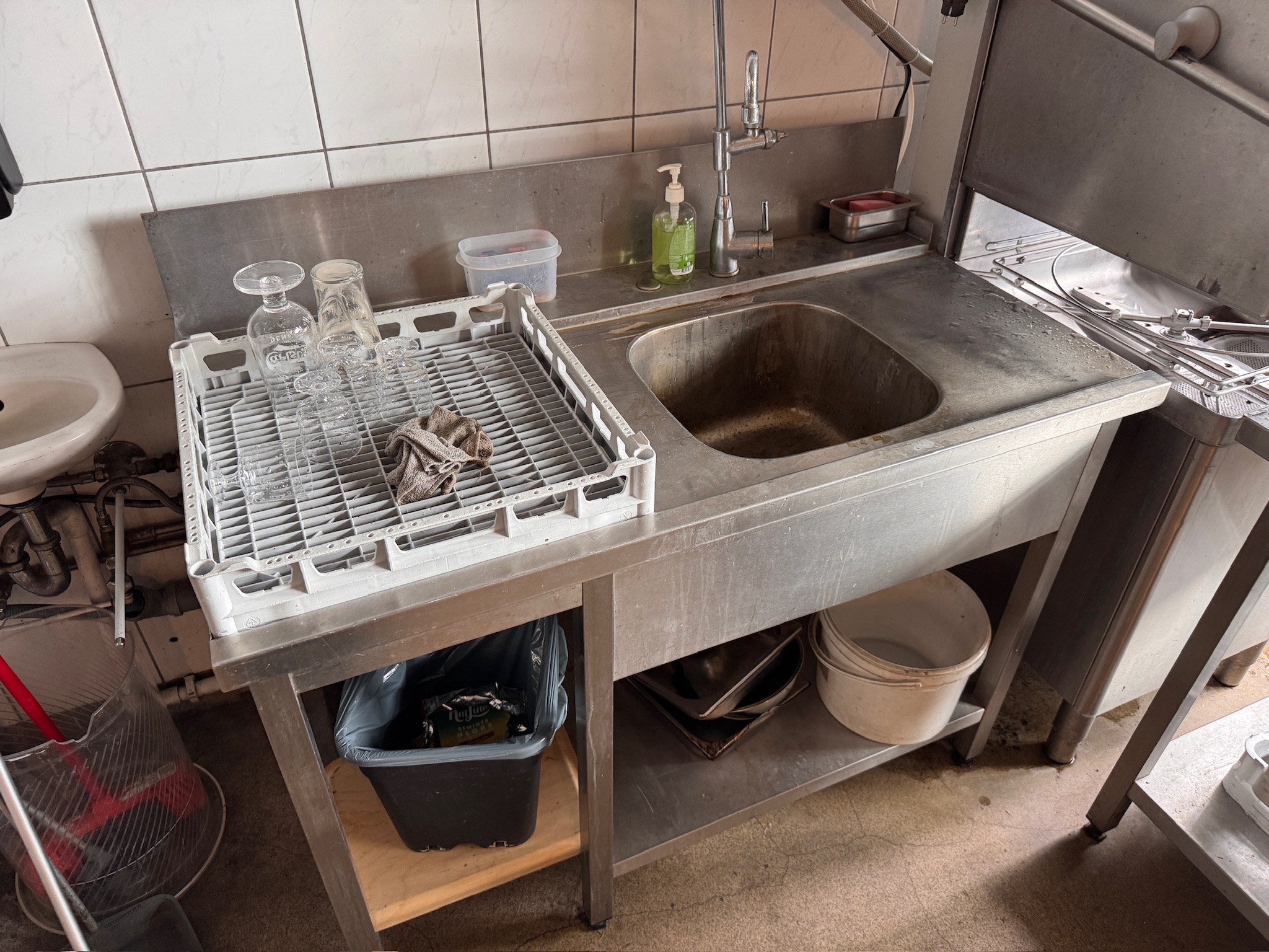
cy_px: 476
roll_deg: -1.4
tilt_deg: -35.3
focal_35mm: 24
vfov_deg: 56.8
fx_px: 880
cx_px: 634
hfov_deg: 71.6
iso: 250
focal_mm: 6.76
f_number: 1.78
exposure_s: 1/50
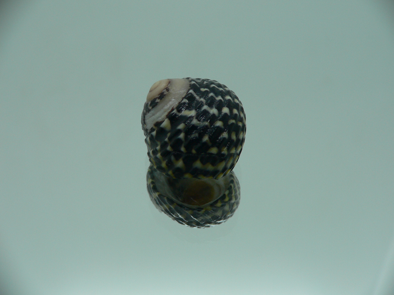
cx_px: 197
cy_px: 148
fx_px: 398
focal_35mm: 35
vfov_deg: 40.7
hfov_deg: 52.6
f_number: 2.8
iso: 80
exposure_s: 1/60
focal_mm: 4.6
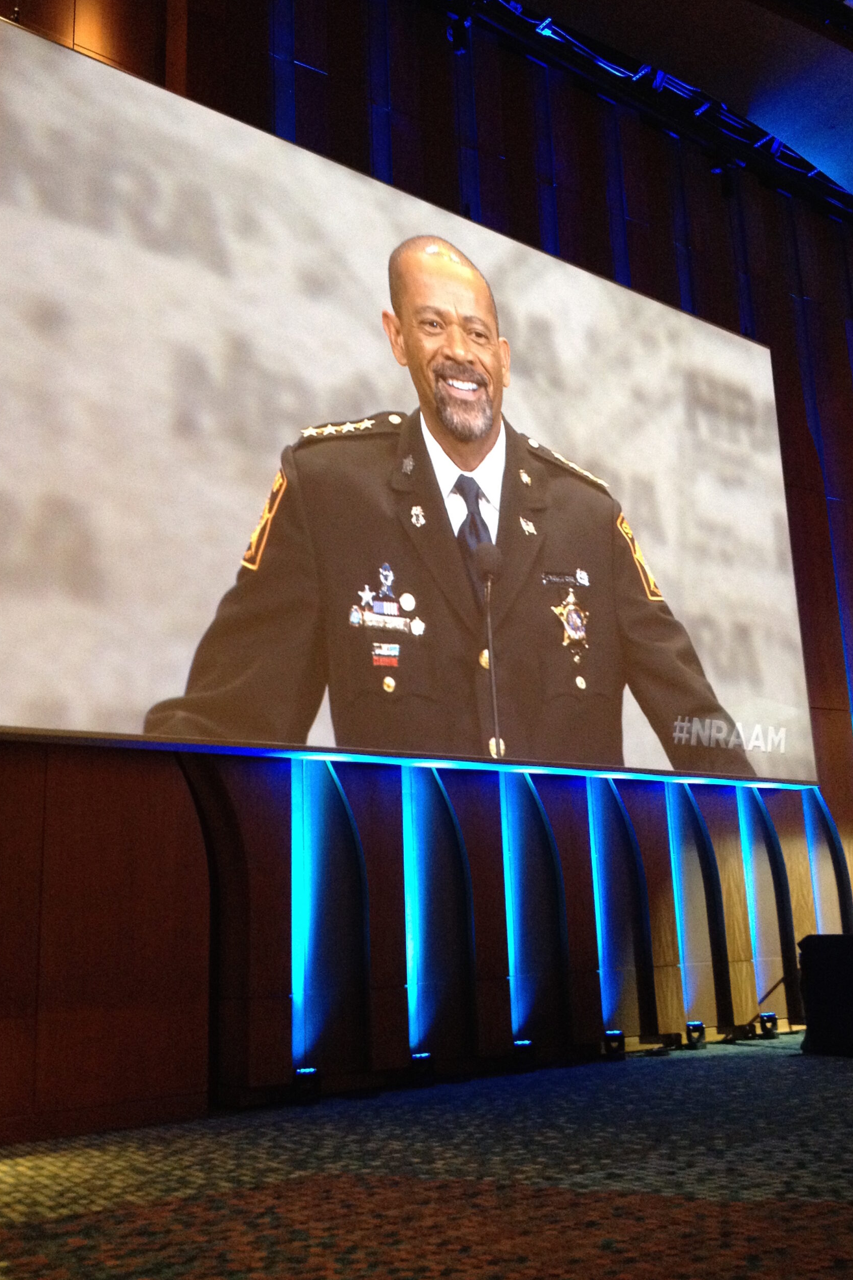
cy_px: 631
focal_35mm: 37
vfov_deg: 51.9
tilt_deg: +14.1
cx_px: 440
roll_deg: +1.9
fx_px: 1315
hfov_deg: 35.9
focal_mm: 4.28
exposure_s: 1/20
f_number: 2.4
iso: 320
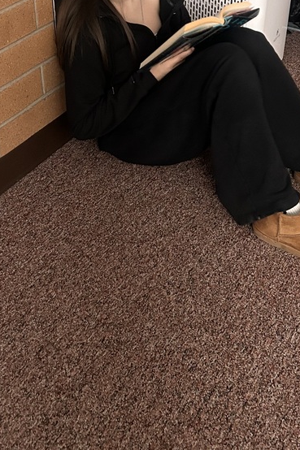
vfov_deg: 37.9
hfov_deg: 27.0
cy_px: 80
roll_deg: -0.8
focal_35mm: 50
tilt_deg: -30.3
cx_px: 166
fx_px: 625
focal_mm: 5.7
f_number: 1.5
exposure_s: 1/36
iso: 640
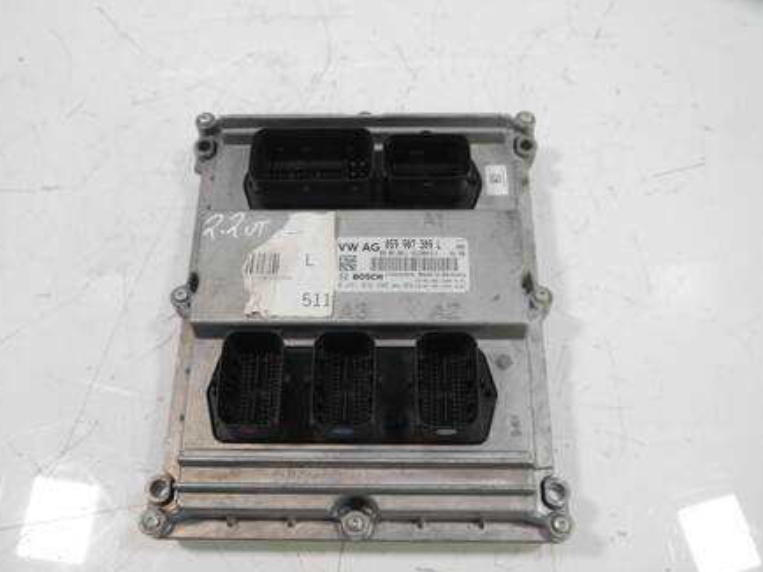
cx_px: 382
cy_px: 315
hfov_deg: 58.4
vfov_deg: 45.3
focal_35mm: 31
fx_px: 683
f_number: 3.5
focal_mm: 14
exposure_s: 1/60
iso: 500
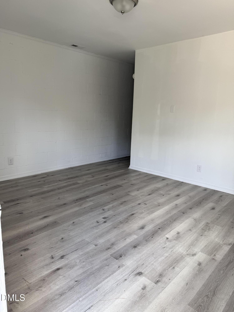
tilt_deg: -10.6
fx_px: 216
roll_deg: -0.2
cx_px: 117
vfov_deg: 71.6
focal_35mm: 24
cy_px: 156
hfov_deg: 56.8
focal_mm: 6.76
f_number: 1.78
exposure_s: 1/212
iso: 64
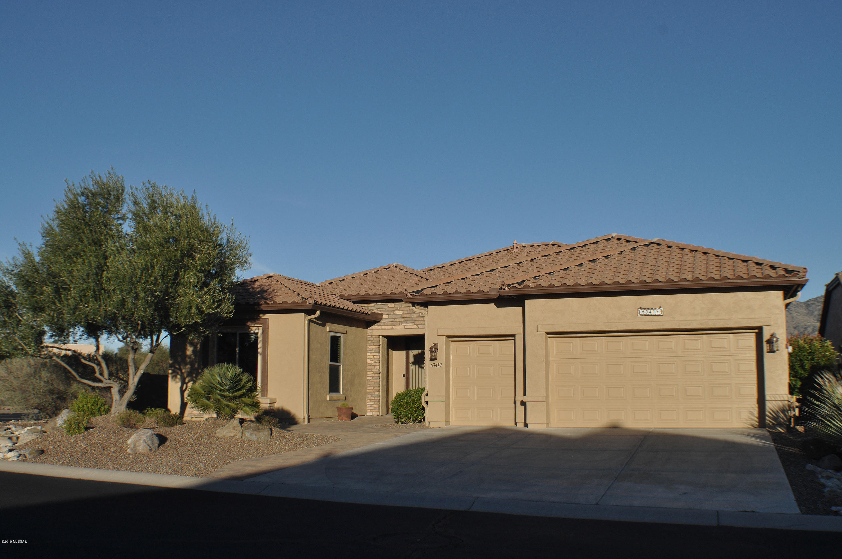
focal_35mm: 45
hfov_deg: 43.7
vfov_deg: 29.8
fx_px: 1051
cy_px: 280
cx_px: 421
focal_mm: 30
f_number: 10
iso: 200
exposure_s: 1/400
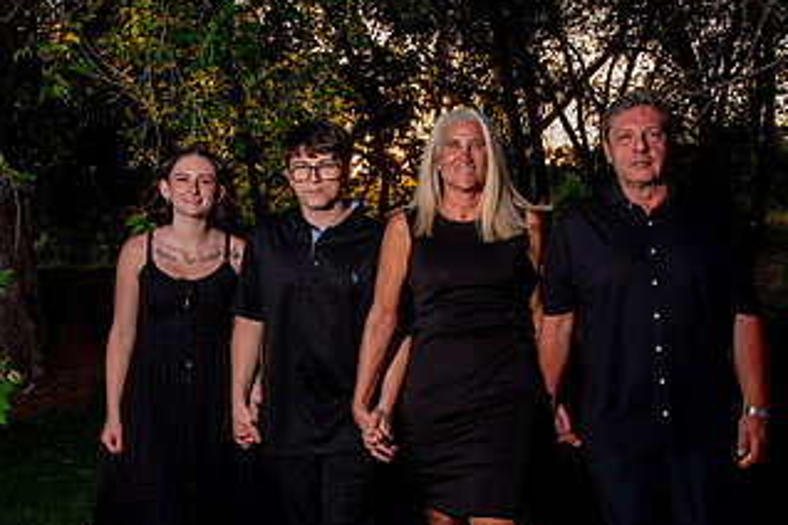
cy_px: 298
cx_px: 399
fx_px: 1094
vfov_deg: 27.0
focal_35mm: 50
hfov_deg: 39.6
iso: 800
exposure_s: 1/160
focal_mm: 24
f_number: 9
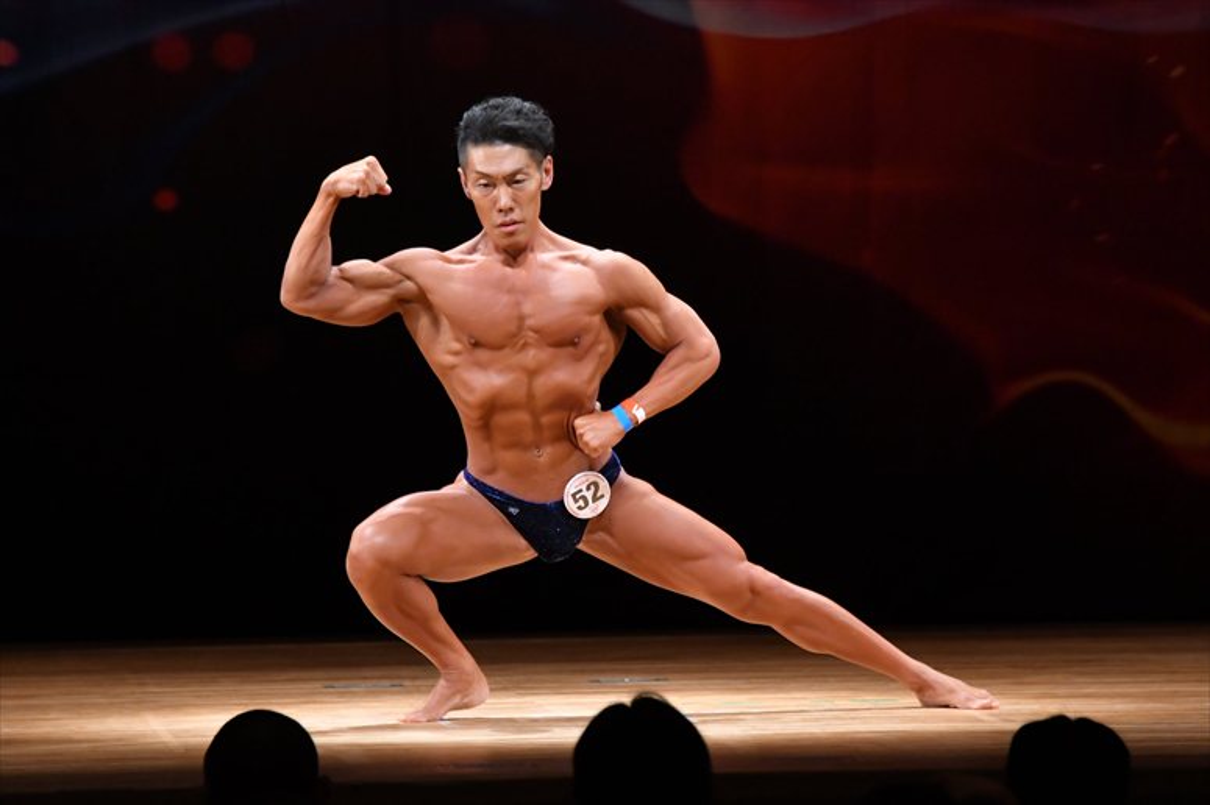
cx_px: 605
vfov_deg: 4.6
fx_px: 10079
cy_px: 402
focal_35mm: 300
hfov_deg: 6.9
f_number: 5.6
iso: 4000
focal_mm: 200
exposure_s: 1/400
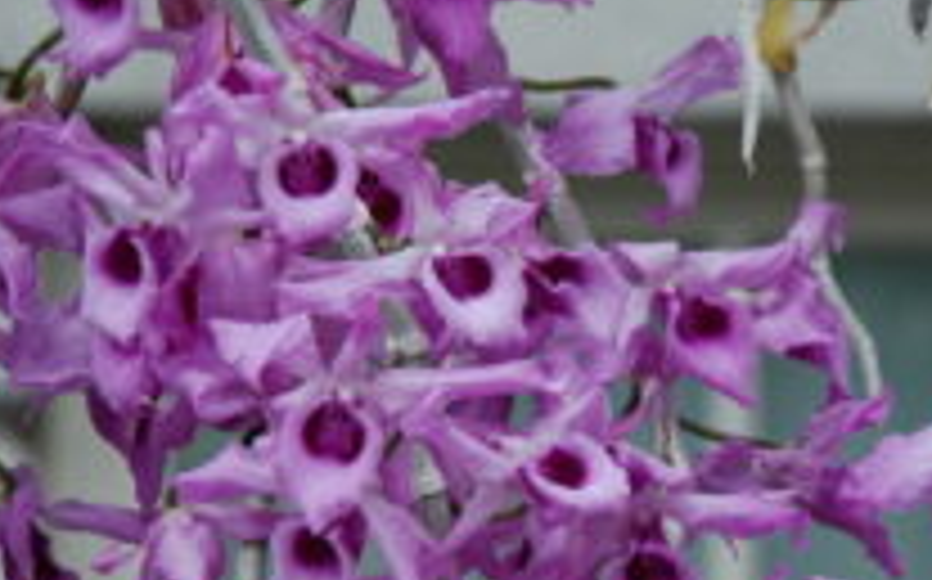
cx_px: 783
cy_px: 429
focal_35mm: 259
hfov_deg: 8.1
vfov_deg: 5.1
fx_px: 6573
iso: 800
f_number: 4.5
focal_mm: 70
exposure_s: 1/60
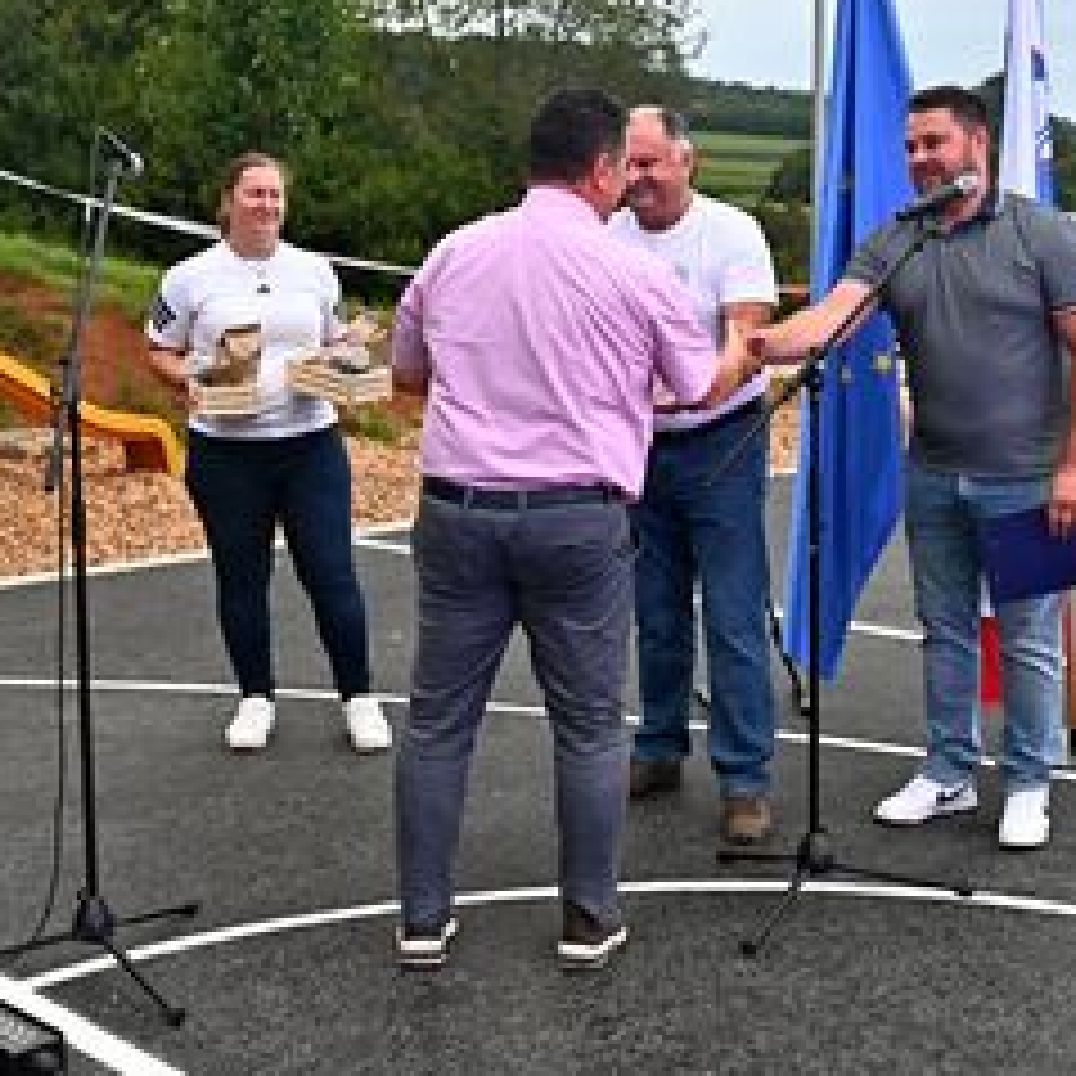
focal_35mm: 56
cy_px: 428
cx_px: 716
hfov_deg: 30.3
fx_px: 1969
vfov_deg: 30.5
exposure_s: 1/800
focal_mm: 35
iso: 1600
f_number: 3.2
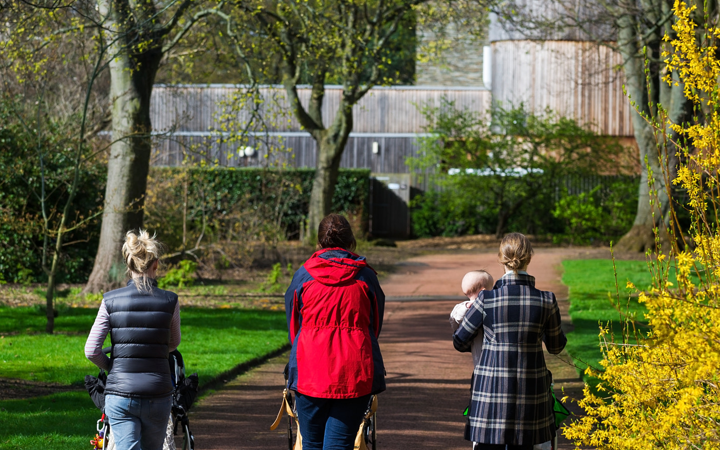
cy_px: 236
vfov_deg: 8.6
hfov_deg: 13.8
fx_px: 2982
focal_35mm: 152
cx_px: 452
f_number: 5.6
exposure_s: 1/800
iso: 200
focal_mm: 102
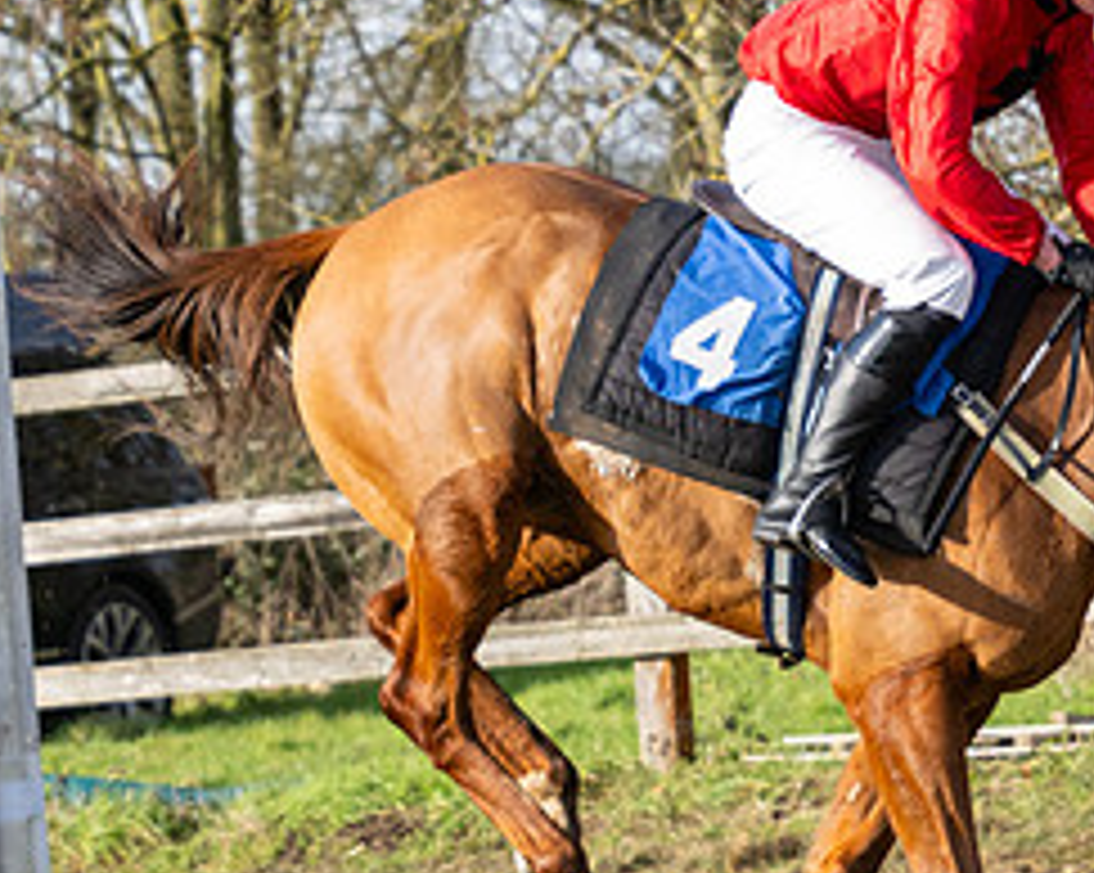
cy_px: 616
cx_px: 493
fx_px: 8865
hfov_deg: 7.1
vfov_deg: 5.6
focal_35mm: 274
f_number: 4
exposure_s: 1/1600
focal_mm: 70
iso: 400
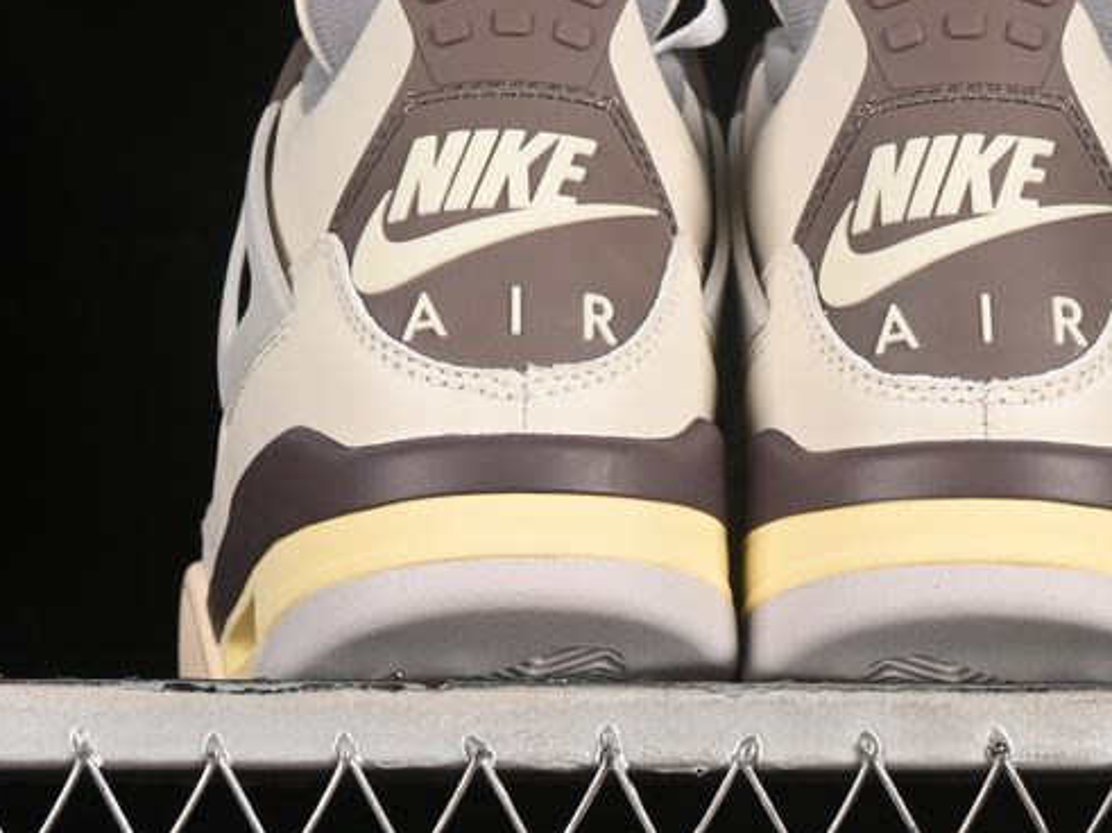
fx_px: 4721
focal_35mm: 147
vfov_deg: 10.1
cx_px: 725
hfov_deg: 13.4
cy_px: 221
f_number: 8
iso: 160
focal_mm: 50
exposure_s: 1/80
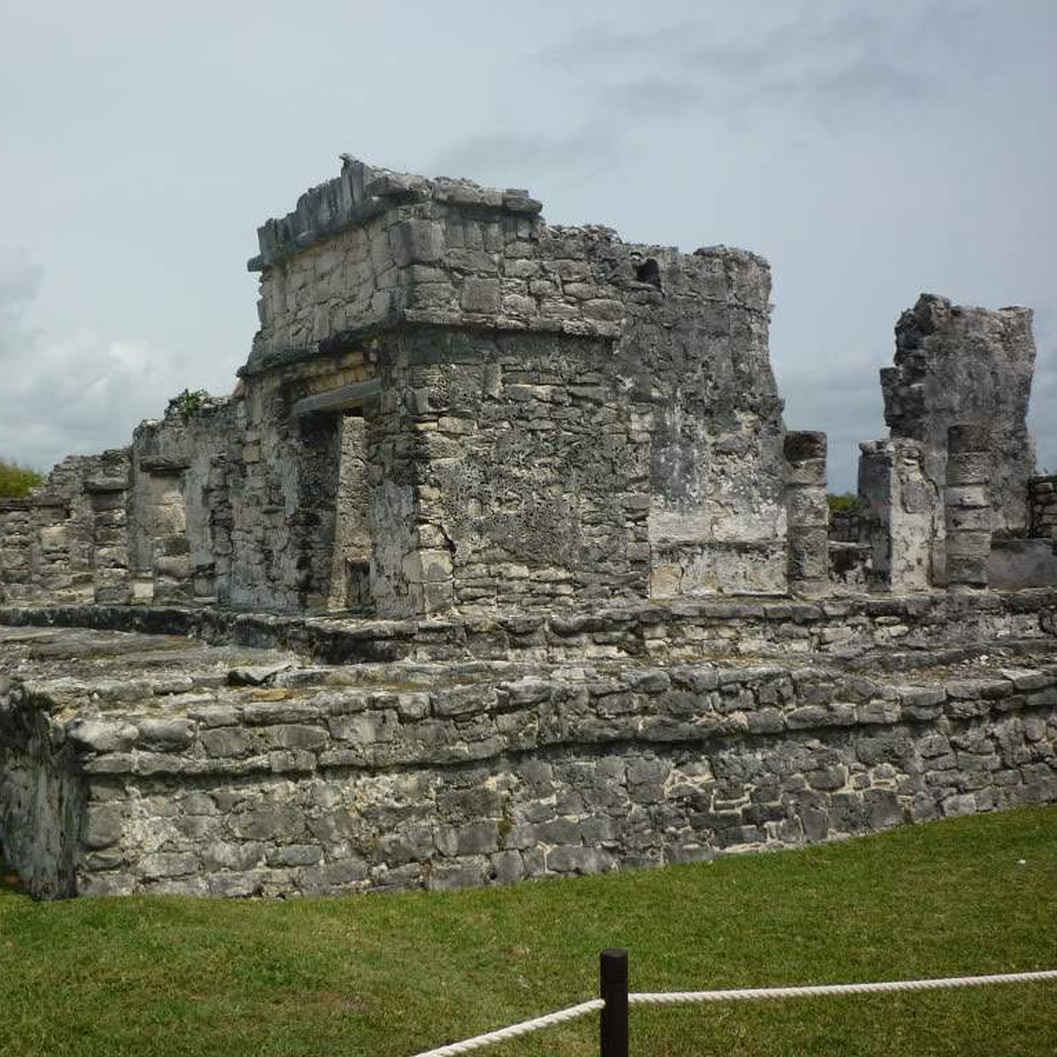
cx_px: 385
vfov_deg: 42.8
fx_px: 1347
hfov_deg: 42.5
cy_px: 528
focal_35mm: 39
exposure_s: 1/320
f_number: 8
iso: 80
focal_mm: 5.5
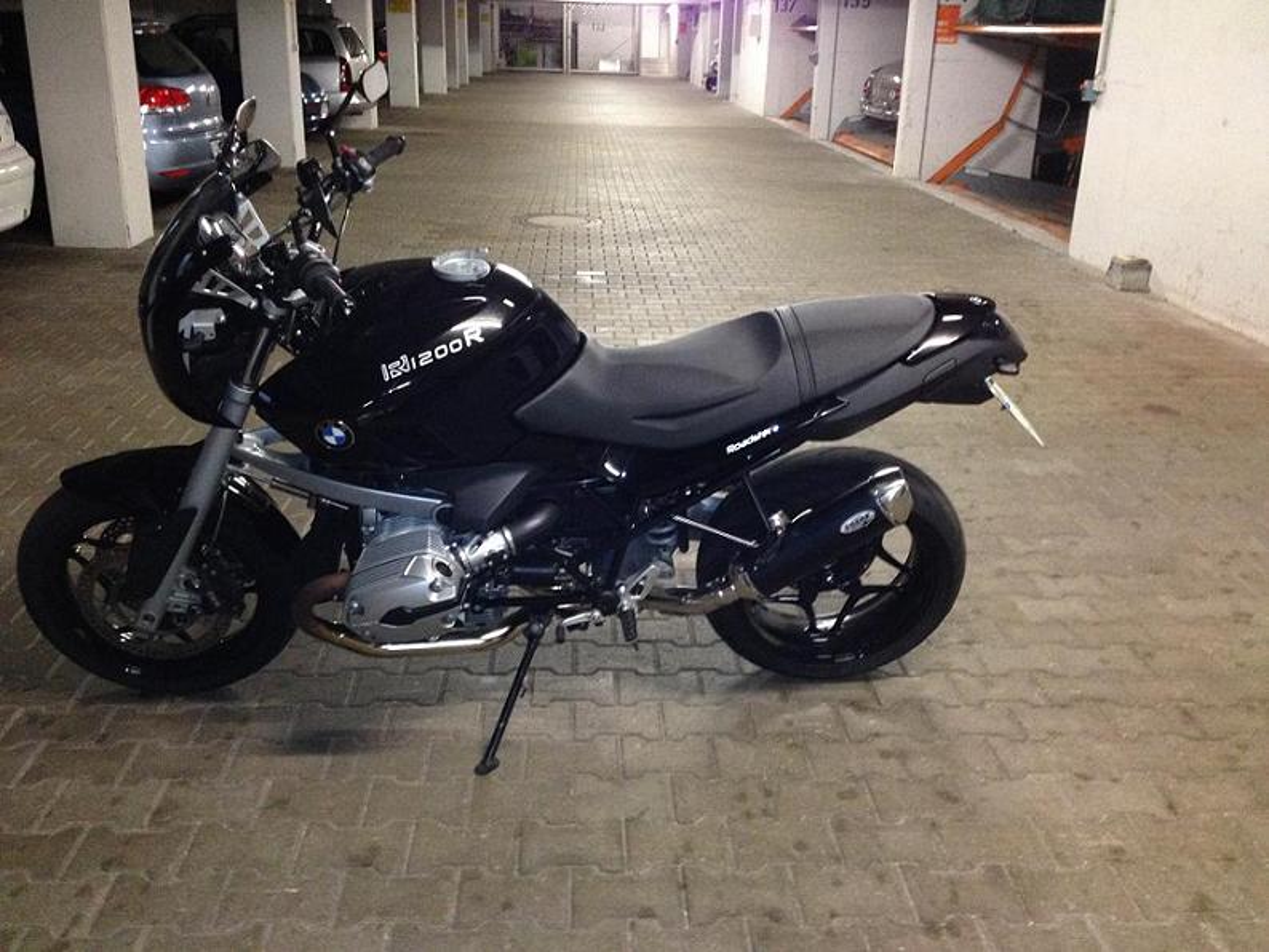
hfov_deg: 52.6
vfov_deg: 40.7
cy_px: 476
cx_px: 634
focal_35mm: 35
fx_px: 1283
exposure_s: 1/16
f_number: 2.4
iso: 320
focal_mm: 4.28
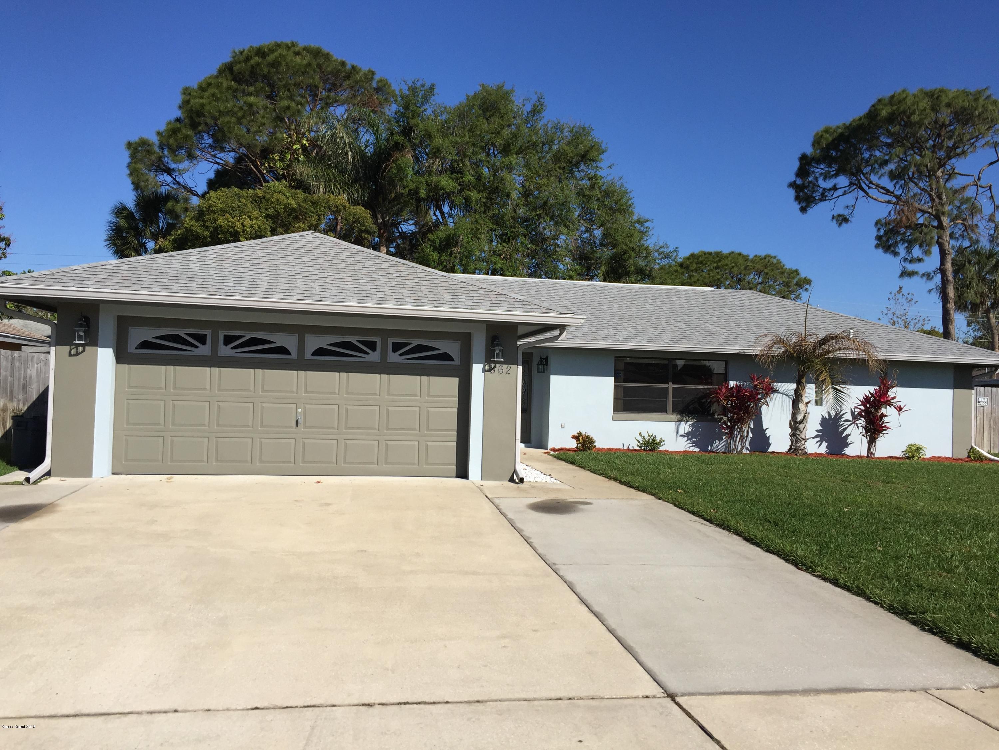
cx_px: 500
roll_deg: -2.4
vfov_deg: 48.2
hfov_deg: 61.7
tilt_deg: -0.2
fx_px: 837
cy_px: 375
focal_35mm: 29
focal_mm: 4.15
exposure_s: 1/3049
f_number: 2.2
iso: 32
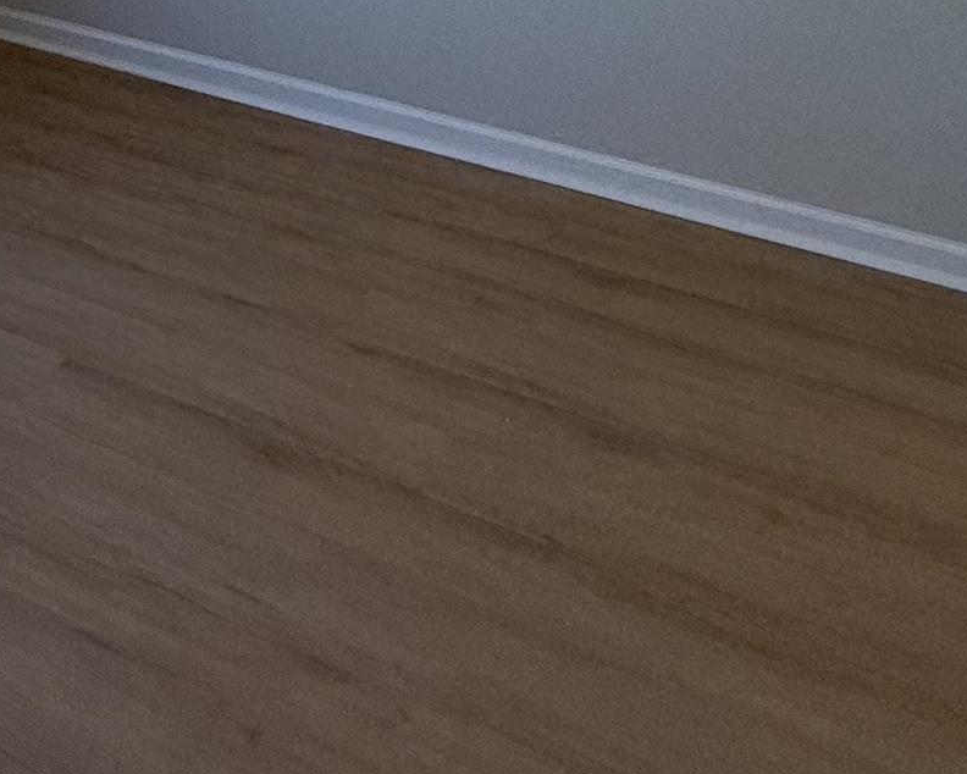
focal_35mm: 53
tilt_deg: -3.1
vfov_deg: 22.8
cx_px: -170
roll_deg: -1.0
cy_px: -414
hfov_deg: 30.5
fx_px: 1517
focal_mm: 2.22
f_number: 2.2
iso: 64
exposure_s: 1/318
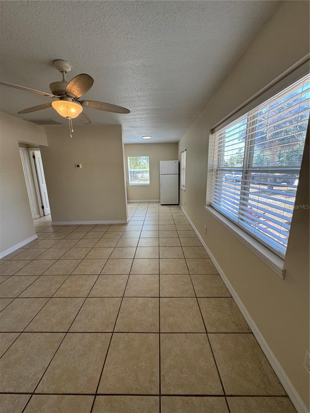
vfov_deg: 102.1
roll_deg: +1.1
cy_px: 206
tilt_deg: -13.6
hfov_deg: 85.7
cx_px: 155
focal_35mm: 14
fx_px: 167
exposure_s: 1/120
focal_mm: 2.22
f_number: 2.2
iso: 80
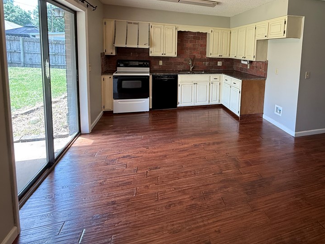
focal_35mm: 20
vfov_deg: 63.3
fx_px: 188
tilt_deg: -5.7
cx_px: 213
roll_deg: -2.6
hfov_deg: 79.4
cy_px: 71
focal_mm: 2.22
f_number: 2.2
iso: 125
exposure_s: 1/99
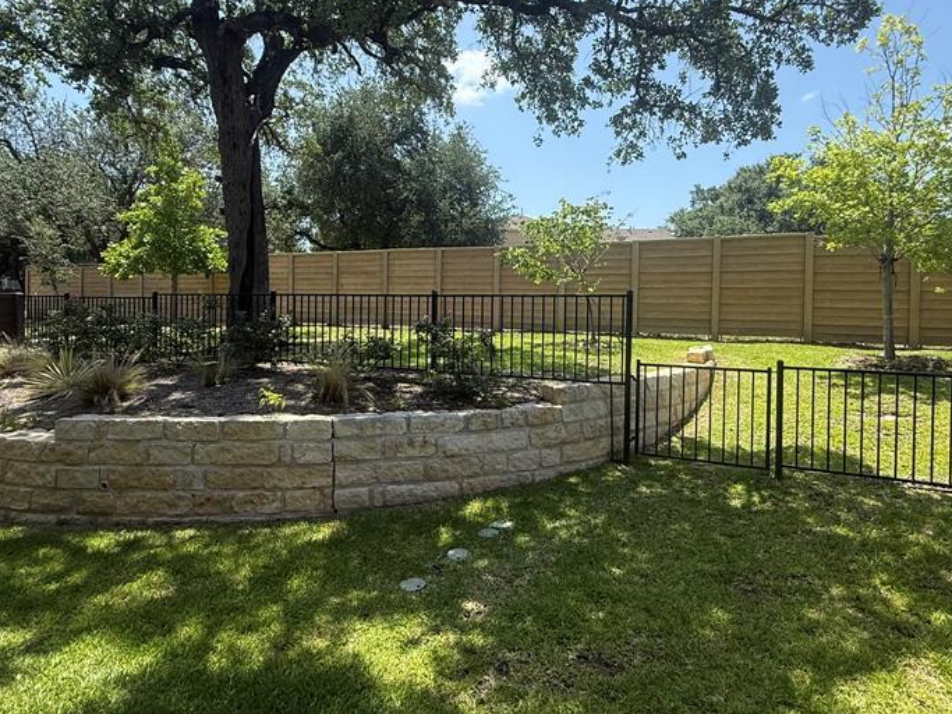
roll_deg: -0.5
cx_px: 486
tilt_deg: -0.7
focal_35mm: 21
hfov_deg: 79.0
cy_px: 317
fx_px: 577
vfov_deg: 63.2
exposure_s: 1/888
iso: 64
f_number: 2.2
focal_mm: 2.22
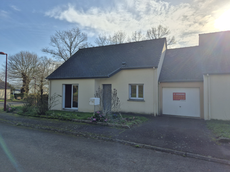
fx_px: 153
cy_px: 86
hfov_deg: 73.9
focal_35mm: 23
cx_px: 115
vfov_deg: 58.9
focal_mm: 5.4
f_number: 1.8
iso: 25
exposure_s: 1/4336
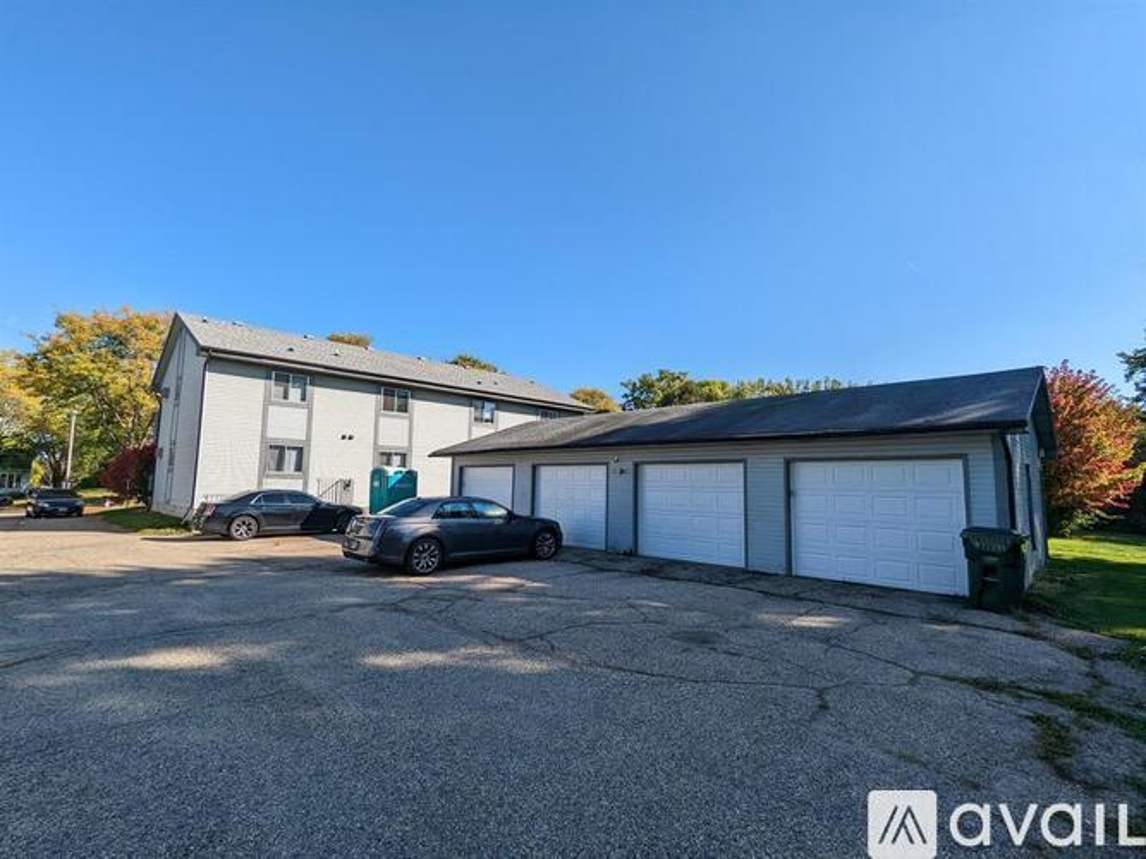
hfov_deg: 94.5
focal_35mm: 16
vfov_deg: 78.1
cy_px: 430
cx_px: 573
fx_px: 530
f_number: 2.2
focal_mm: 2.35
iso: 50
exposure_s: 1/1309
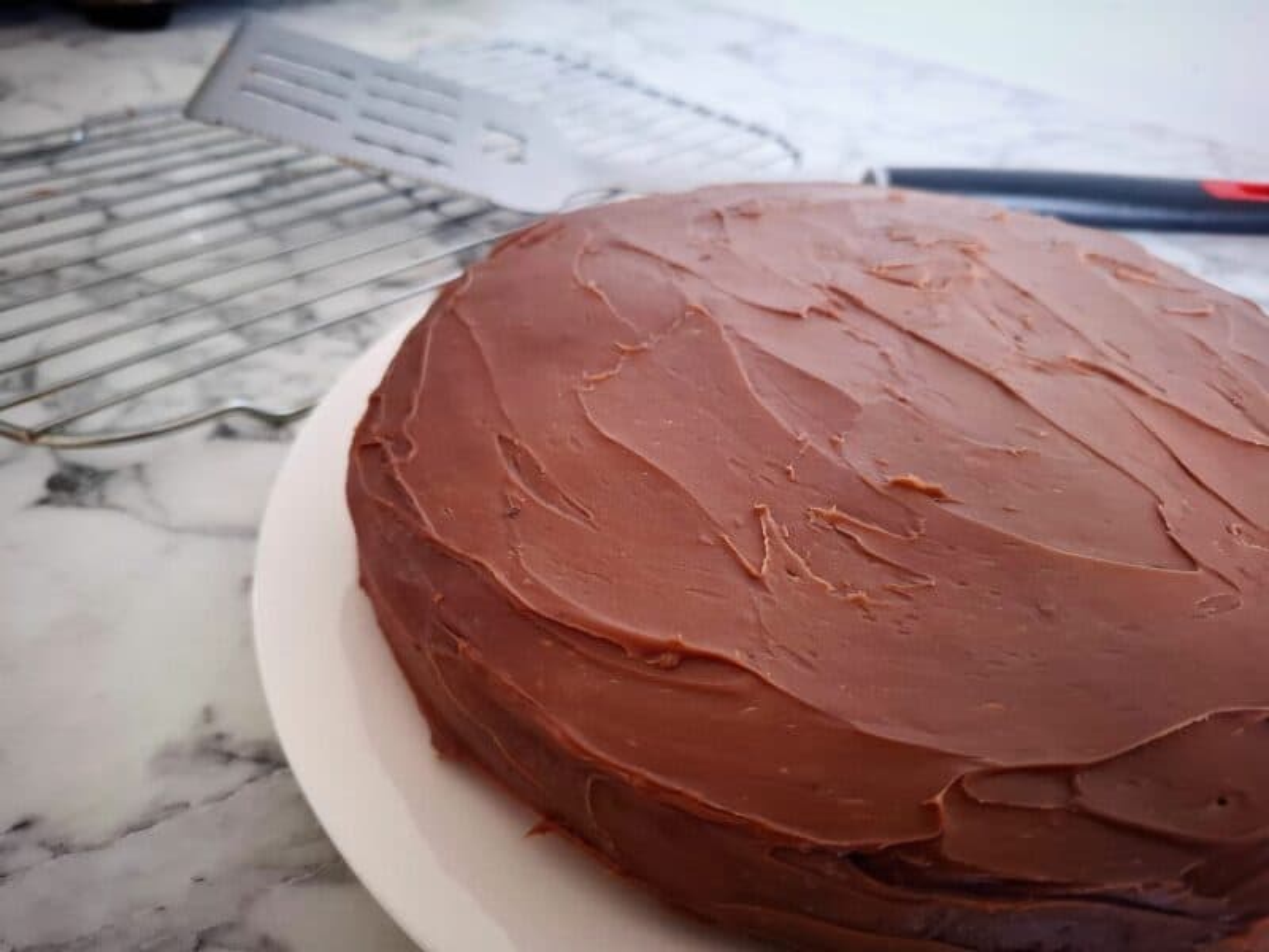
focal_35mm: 23
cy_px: 476
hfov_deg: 73.9
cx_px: 634
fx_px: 843
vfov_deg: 58.9
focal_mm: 5.54
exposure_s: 1/50
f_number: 1.8
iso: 250
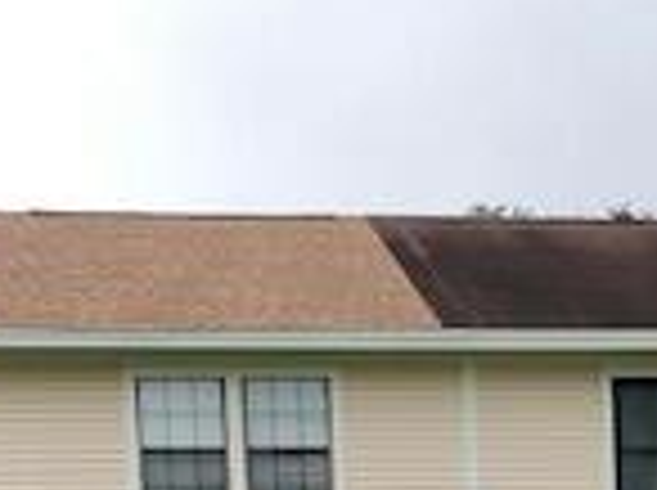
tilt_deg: -4.7
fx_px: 2331
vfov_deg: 11.1
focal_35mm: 123
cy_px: 913
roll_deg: +2.6
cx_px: 657
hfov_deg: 15.7
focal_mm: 3.99
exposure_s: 1/1297
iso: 20
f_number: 1.8
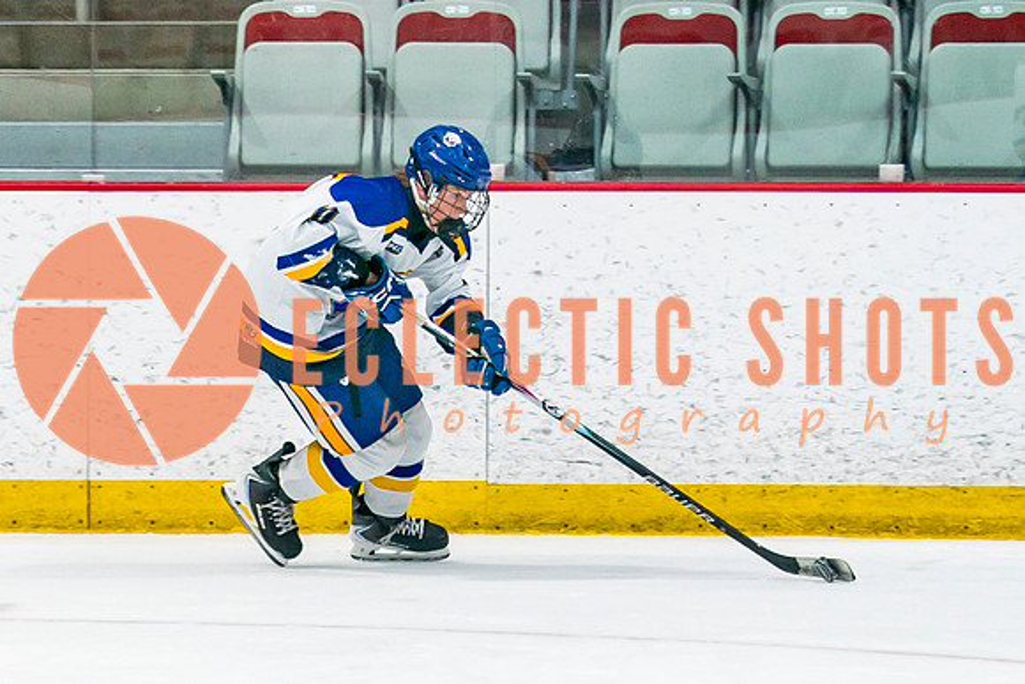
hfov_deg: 6.0
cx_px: 203
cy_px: 509
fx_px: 9767
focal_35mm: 343
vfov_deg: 4.0
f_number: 3.2
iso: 400
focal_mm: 105
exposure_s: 1/640
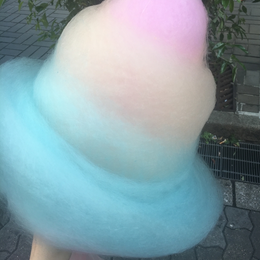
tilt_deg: -36.2
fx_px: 297
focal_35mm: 35
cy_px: 104
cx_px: 132
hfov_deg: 47.2
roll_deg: +3.5
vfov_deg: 46.9
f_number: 2.2
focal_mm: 4.15
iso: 25
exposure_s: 1/133
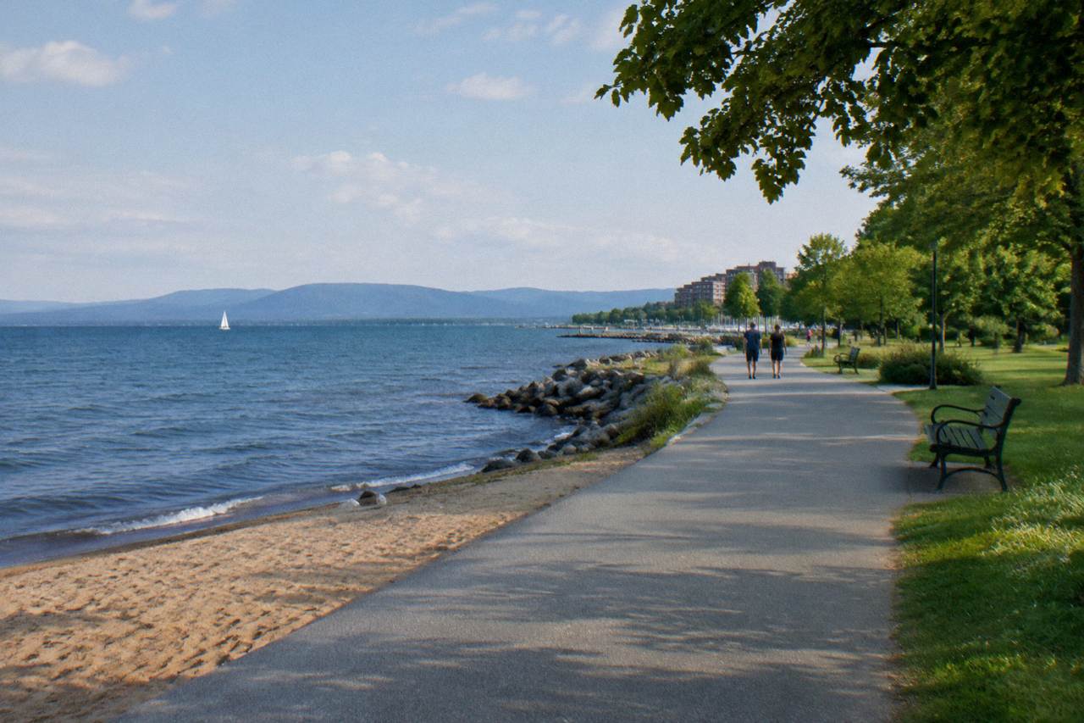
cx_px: 542
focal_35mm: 40
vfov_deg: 33.4
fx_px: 1204
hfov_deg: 48.5
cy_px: 362
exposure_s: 1/320
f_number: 10
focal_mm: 40
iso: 500
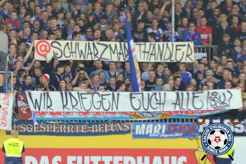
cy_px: 82
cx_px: 123
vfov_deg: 4.5
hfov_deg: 6.8
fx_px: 2063
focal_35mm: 302
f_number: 4
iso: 450
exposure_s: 1/1000
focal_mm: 200
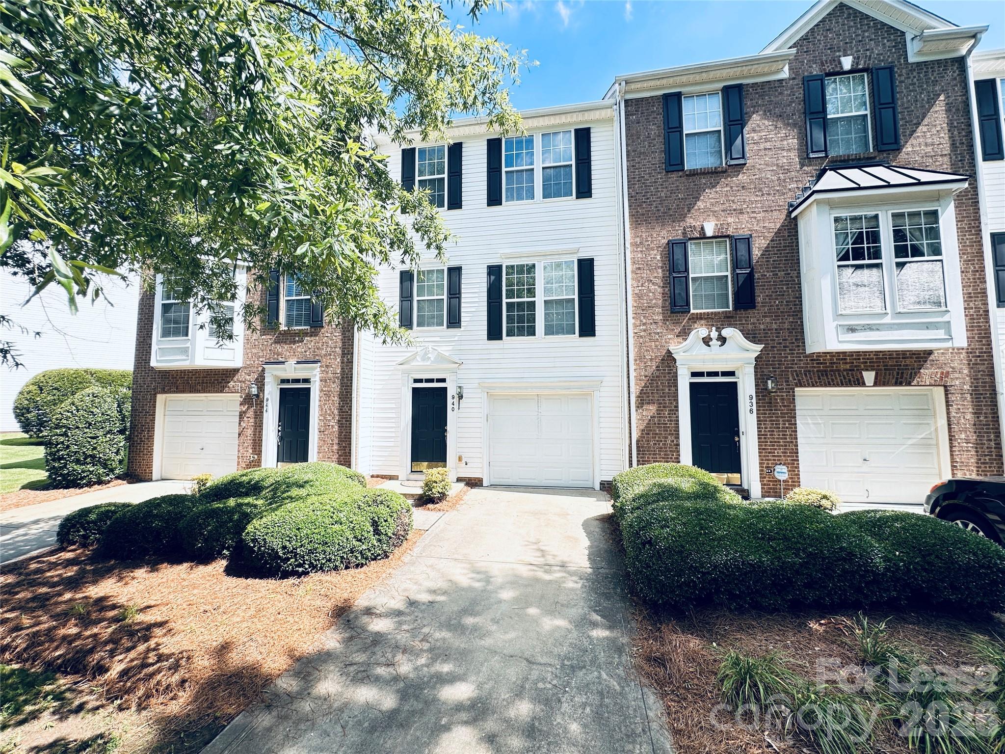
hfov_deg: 102.1
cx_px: 502
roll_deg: -0.4
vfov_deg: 85.7
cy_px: 377
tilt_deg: +4.0
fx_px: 406
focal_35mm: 14
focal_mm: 2.22
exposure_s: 1/316
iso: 40
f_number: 2.2
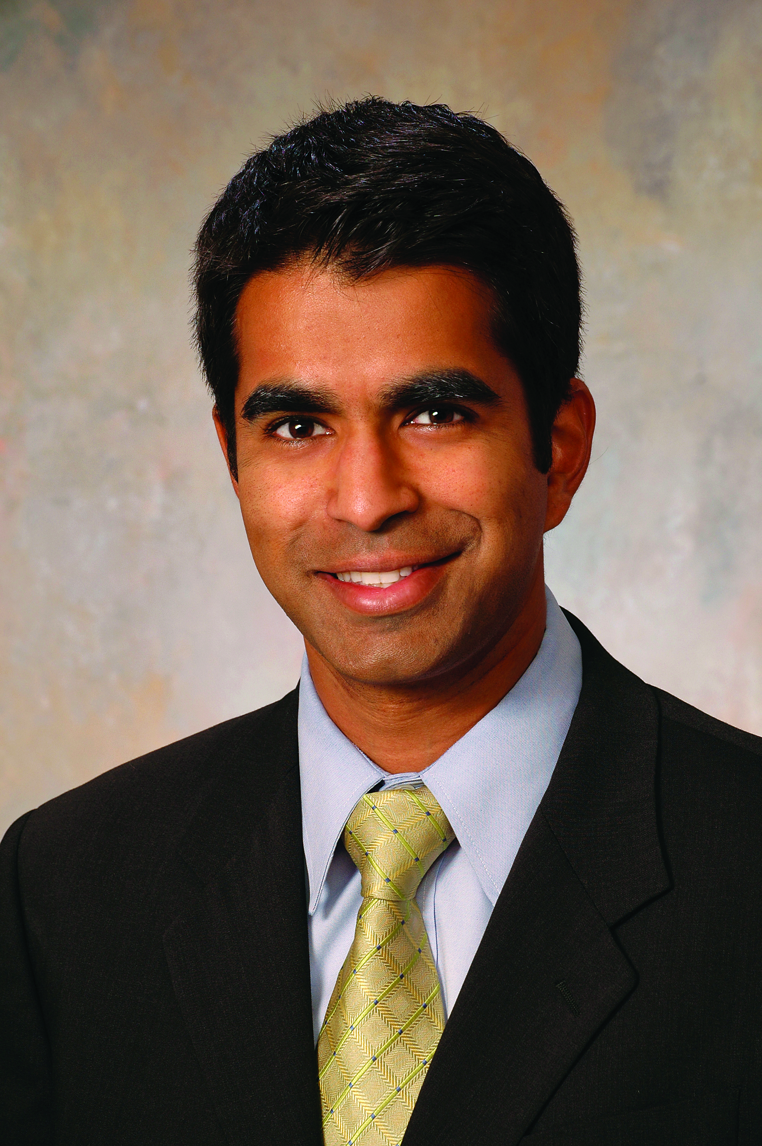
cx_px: 381
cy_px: 573
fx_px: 5009
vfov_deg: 13.1
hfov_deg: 8.7
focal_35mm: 158
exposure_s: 1/50
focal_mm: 105
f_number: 10
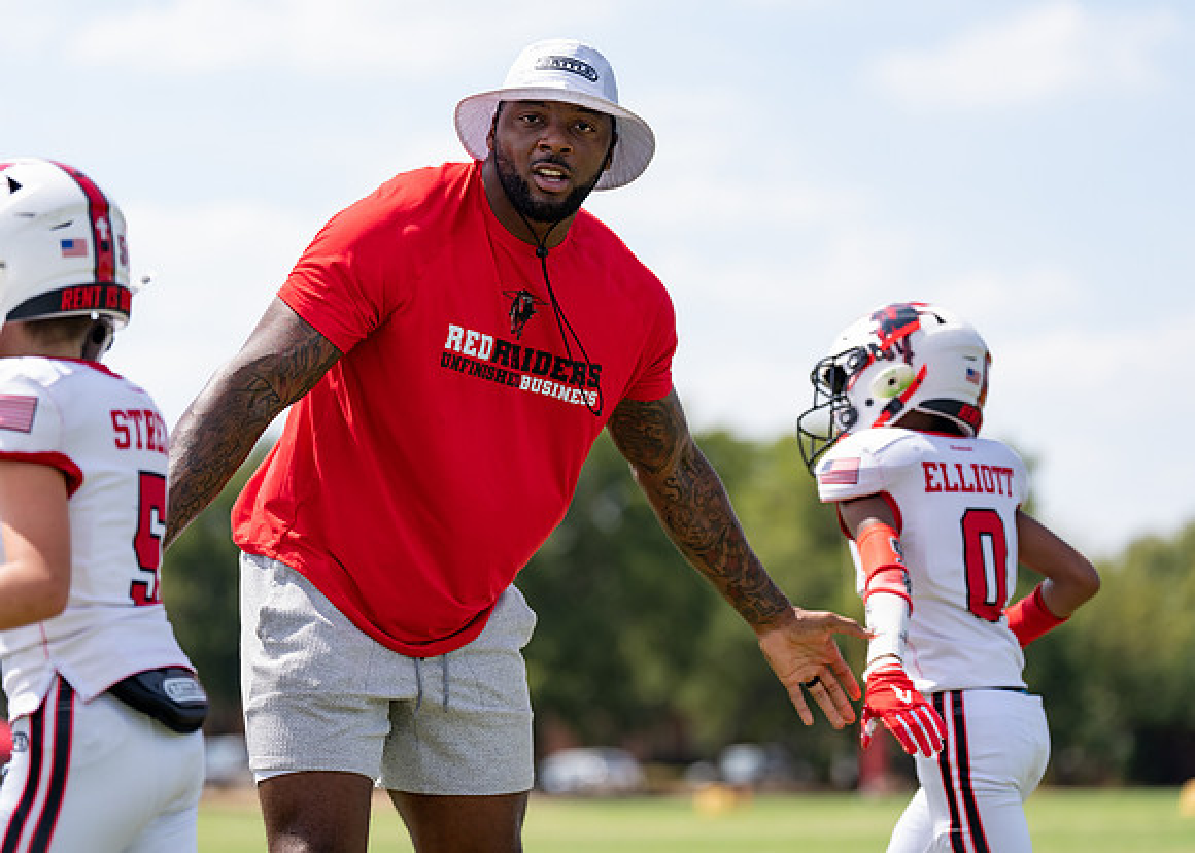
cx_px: 598
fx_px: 4876
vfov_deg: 10.0
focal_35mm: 144
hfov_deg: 14.0
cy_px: 426
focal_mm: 135
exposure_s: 1/2000
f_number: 2.8
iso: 200
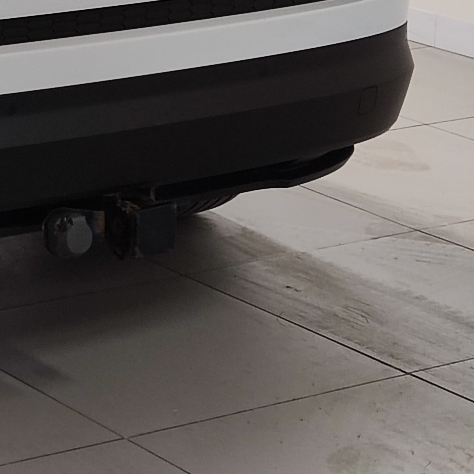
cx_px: -281
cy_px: -123
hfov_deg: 10.8
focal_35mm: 154
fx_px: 2386
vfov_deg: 11.1
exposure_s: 1/50
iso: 171
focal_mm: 4.74
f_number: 1.79
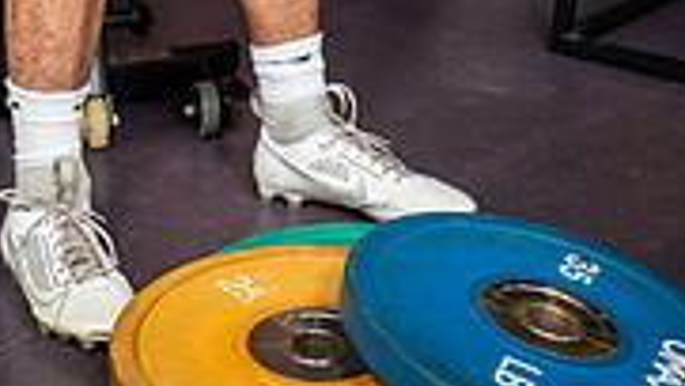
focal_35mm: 125
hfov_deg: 17.1
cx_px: 246
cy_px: -454
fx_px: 2271
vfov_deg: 9.0
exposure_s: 1/250
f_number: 7.1
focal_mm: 48
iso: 800
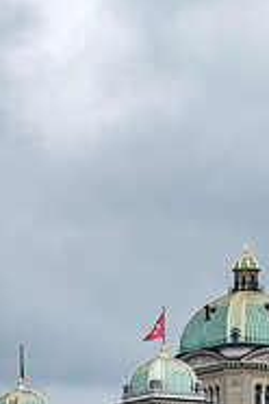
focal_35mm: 201
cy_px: 378
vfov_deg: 10.2
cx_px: 115
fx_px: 2253
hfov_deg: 6.8
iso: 320
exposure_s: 1/680
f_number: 5.6
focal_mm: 55
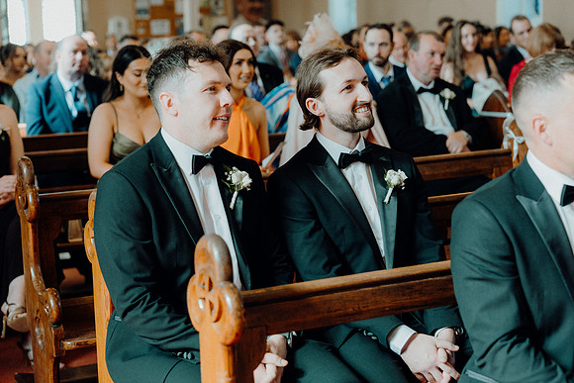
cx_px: 287
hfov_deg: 28.8
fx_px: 1117
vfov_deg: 19.5
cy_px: 192
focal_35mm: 70
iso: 2000
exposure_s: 1/200
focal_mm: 70
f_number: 3.5
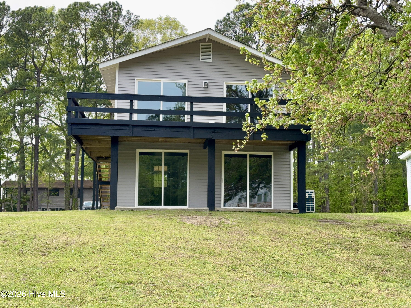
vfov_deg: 30.3
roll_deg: -0.5
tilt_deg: +7.0
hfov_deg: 39.7
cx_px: 206
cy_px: 154
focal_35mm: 48
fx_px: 570
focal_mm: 6.76
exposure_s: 1/1366
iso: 64
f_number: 1.78
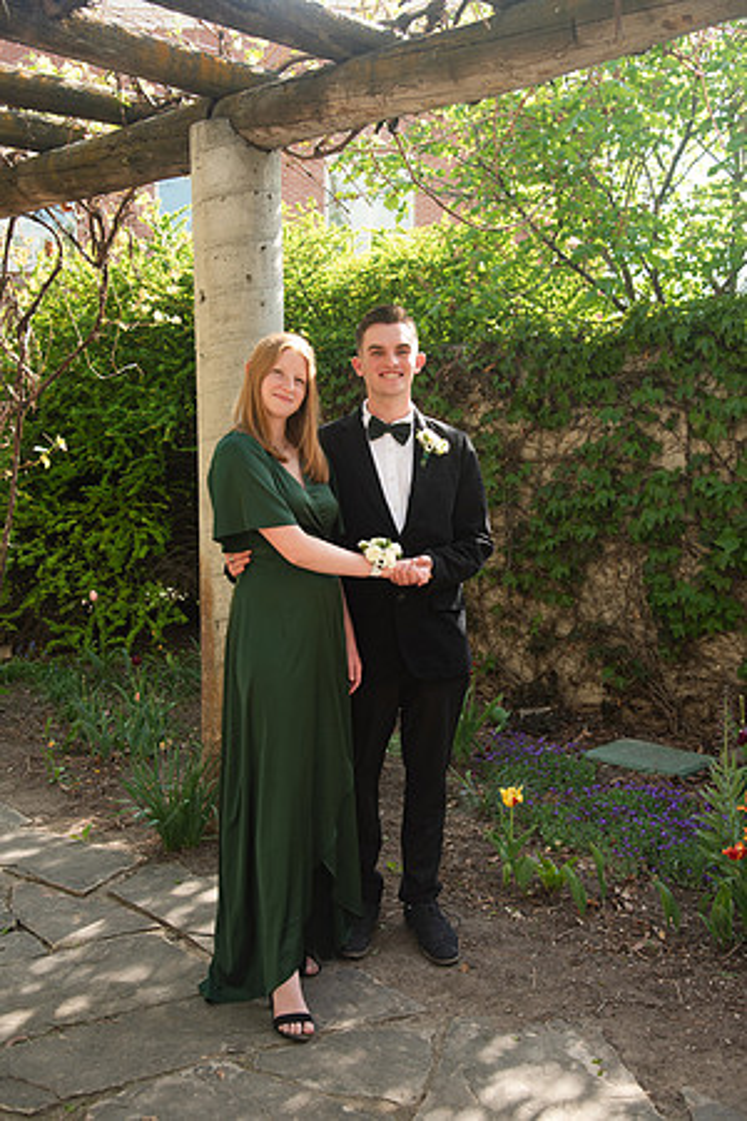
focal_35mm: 38
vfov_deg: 50.7
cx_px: 374
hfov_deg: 35.1
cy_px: 560
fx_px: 1183
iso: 200
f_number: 5
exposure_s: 1/200
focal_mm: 38
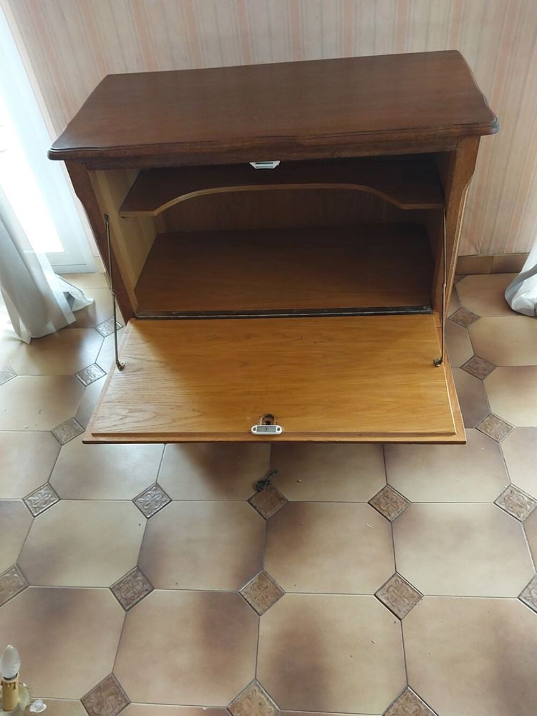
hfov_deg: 46.8
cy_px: 358
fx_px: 620
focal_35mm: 30
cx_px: 268
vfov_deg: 60.0
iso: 320
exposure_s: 1/25
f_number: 1.8
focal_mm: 4.6
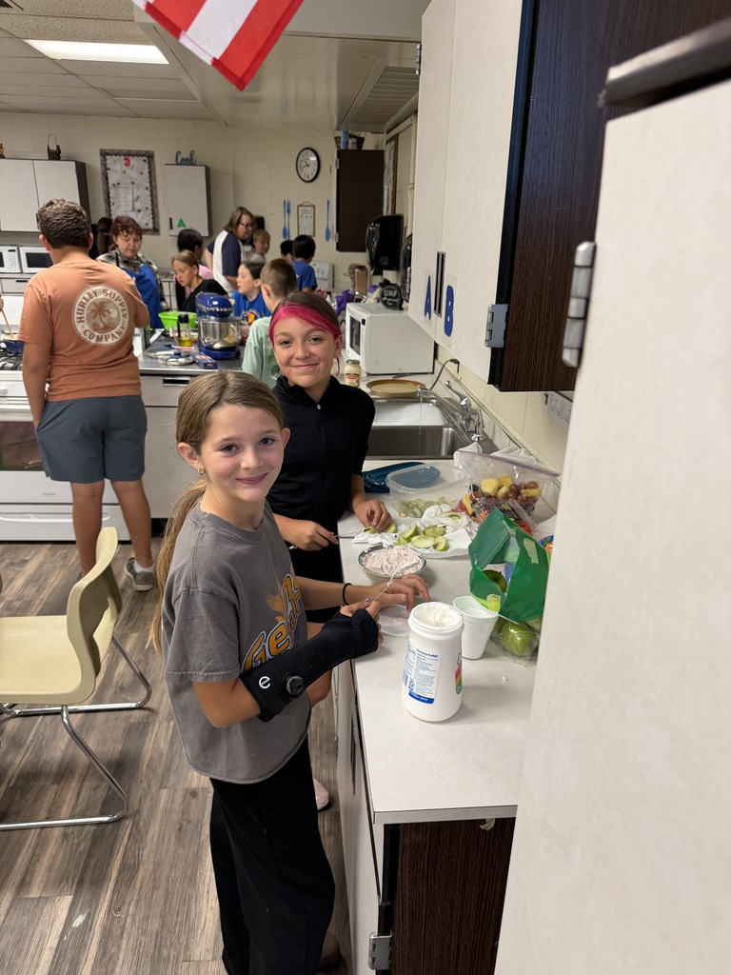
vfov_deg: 71.6
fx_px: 676
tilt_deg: -23.5
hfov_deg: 56.8
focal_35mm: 24
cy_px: 488
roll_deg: -1.5
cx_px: 366
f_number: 1.78
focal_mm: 6.76
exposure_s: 1/60
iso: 200
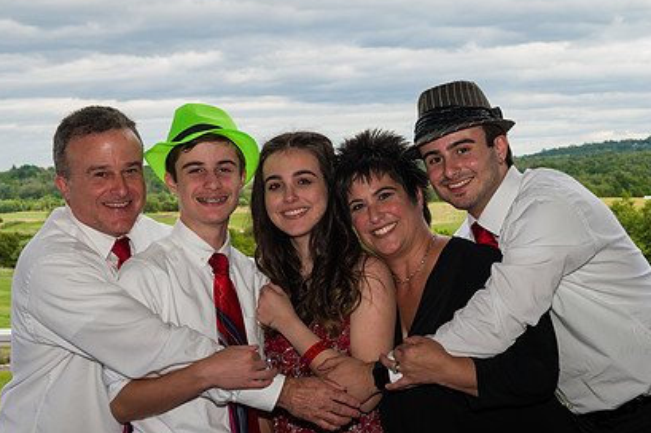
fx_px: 1229
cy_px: 258
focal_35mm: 68
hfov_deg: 29.7
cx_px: 328
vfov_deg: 20.0
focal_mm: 48
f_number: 11
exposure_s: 1/200
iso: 200
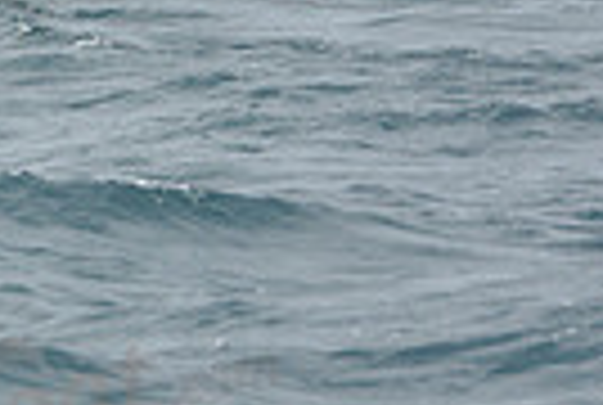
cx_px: -585
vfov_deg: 1.6
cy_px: -196
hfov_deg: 2.4
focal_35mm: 864
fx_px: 14504
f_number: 11
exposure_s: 1/800
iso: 250
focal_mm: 200
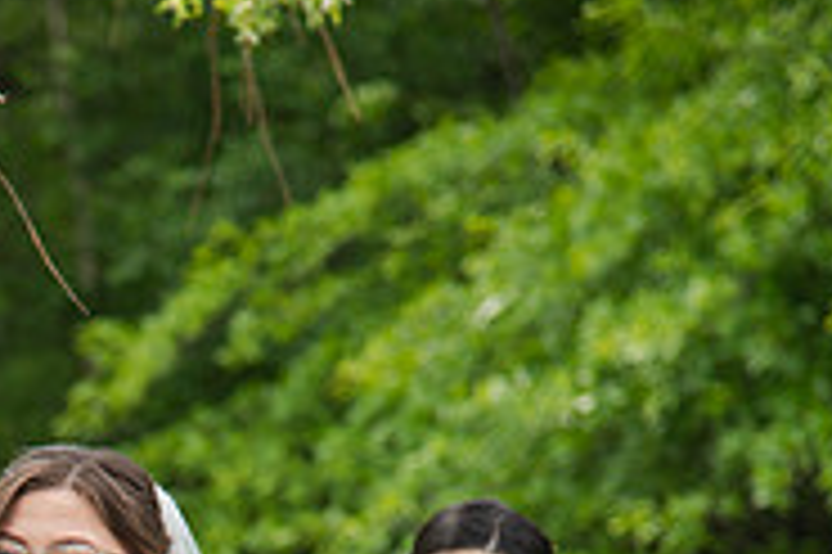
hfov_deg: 6.0
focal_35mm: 345
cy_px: 836
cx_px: -103
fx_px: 7966
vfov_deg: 4.0
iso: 100
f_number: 4
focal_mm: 110
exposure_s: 1/400
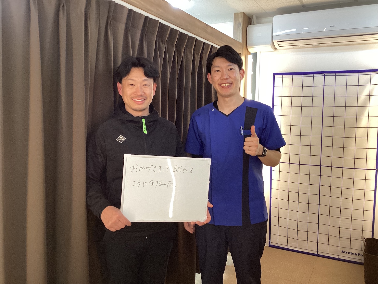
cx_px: 189
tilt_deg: -4.1
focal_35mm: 31
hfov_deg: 58.4
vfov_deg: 45.4
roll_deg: -1.0
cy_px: 142
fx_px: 339
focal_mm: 3.3
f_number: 2.4
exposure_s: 1/60
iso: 200
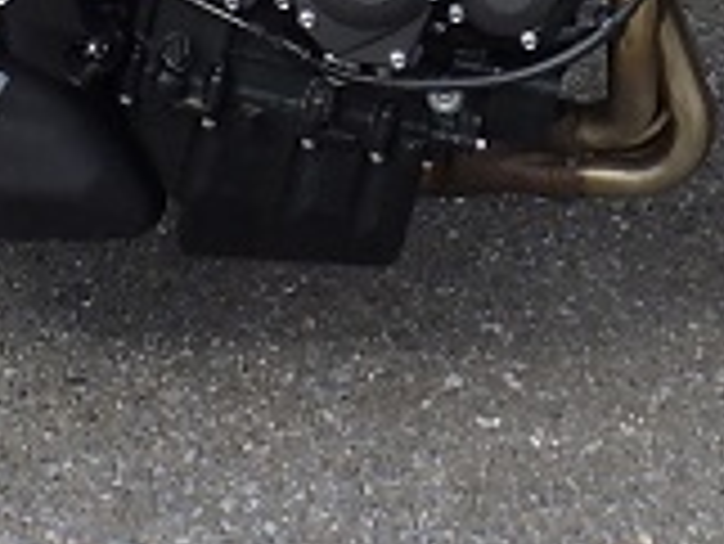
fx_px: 2909
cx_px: 301
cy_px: -499
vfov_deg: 10.0
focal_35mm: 139
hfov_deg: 14.2
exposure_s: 1/250
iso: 125
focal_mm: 5
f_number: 4.2
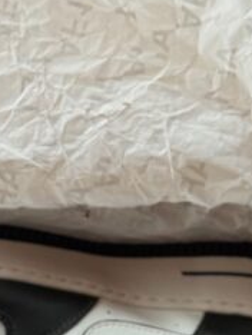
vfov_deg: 11.5
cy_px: 511
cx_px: 50
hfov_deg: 9.0
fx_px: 1589
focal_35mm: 164
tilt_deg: -79.3
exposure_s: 1/84
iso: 100
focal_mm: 6.76
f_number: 1.78
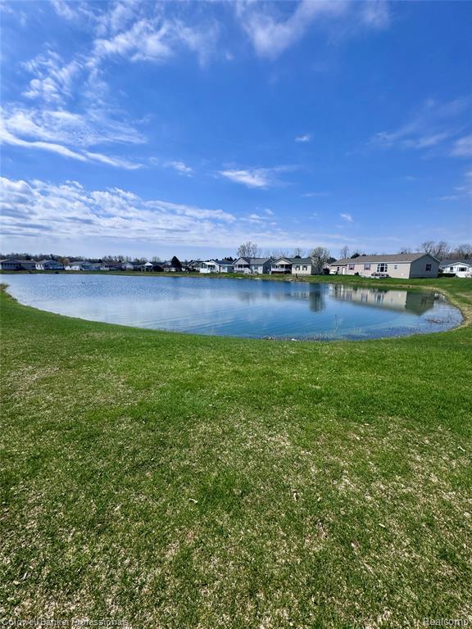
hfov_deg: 85.7
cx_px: 236
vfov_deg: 102.1
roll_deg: +0.7
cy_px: 314
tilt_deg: -8.3
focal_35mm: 14
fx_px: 255
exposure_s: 1/2674
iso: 40
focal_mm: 2.22
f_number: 2.2
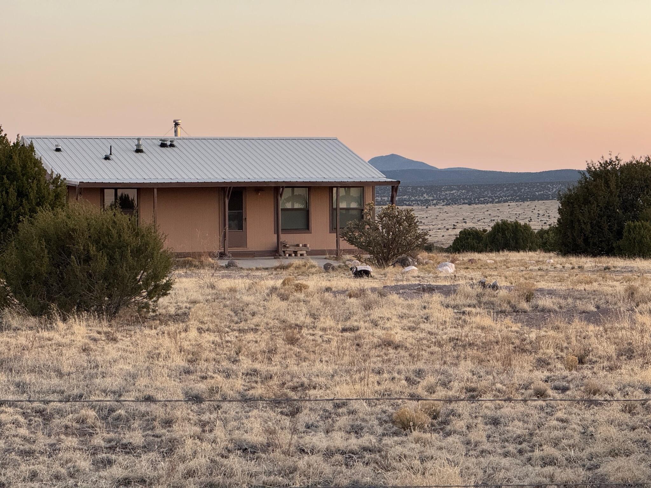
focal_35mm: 120
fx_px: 2257
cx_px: 326
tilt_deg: -2.1
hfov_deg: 16.4
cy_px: 244
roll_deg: +0.5
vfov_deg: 12.3
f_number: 2.8
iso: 250
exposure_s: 1/94
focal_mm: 15.66
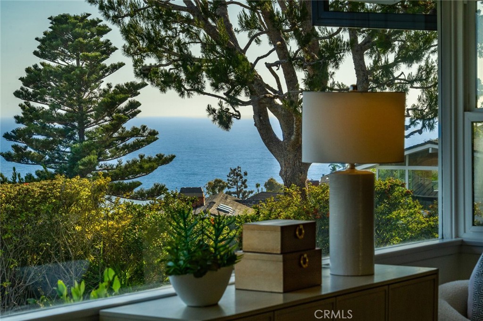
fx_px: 1247
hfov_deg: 21.9
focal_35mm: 93
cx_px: 242
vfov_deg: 14.7
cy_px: 160
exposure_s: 1/800
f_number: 13
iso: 1000
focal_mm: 93
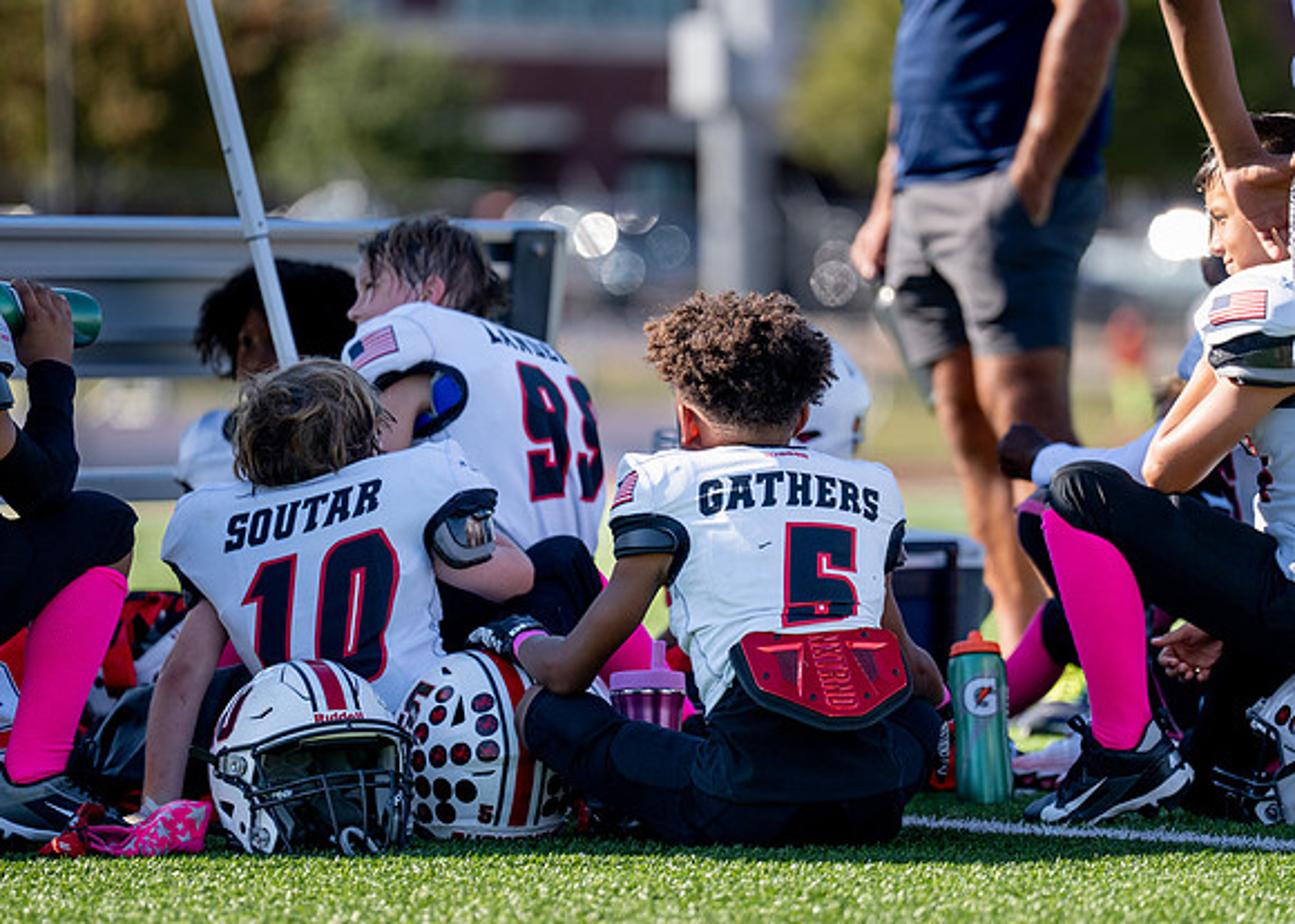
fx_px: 9438
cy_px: 425
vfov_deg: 5.6
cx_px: 805
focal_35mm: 257
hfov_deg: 7.8
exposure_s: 1/3200
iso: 320
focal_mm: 200
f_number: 2.8
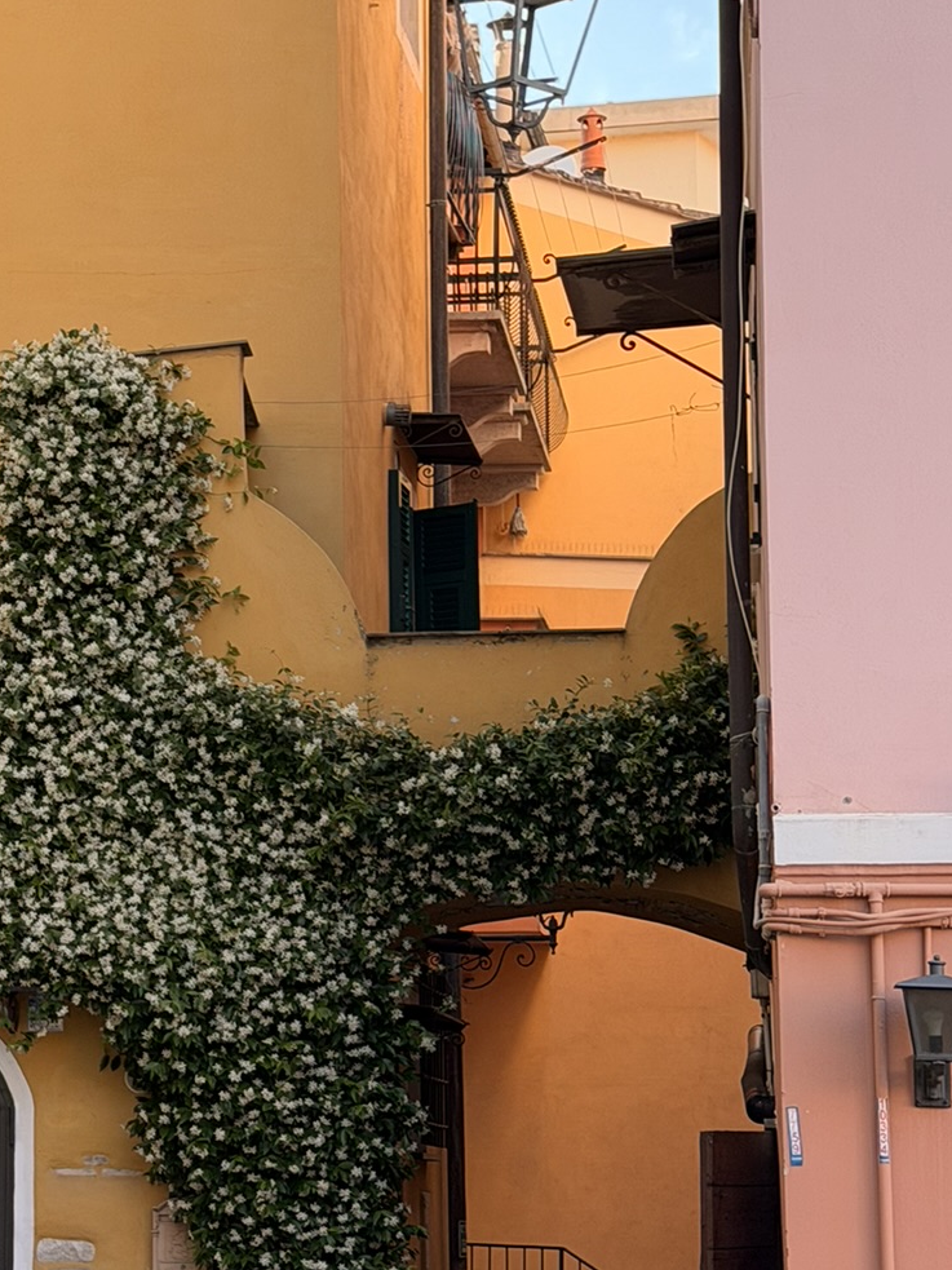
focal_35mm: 100
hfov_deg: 14.6
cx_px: 27
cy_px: 589
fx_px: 3668
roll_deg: -0.8
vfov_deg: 19.6
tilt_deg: +9.6
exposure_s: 1/384
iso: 80
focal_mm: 6.76
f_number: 1.78
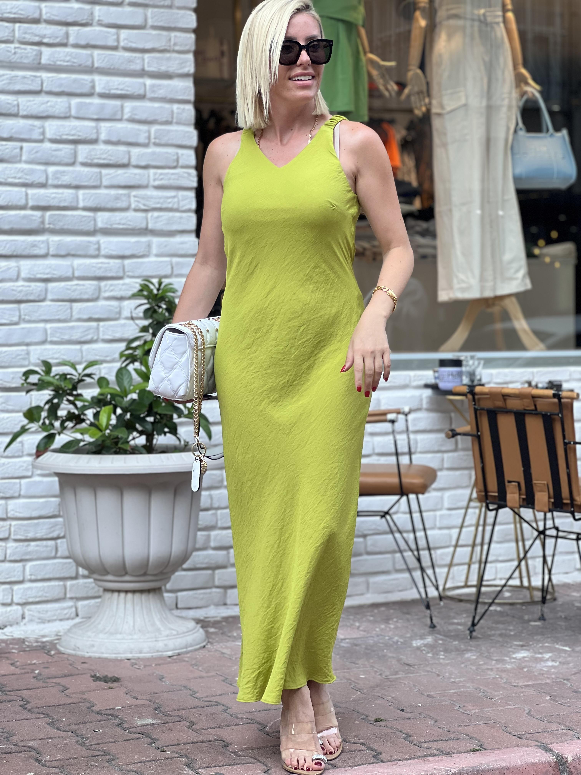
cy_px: 388
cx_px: 290
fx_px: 1723
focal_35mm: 77
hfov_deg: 19.1
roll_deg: +0.2
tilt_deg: +0.2
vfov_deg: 25.3
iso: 32
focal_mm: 9
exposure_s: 1/121
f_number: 2.8
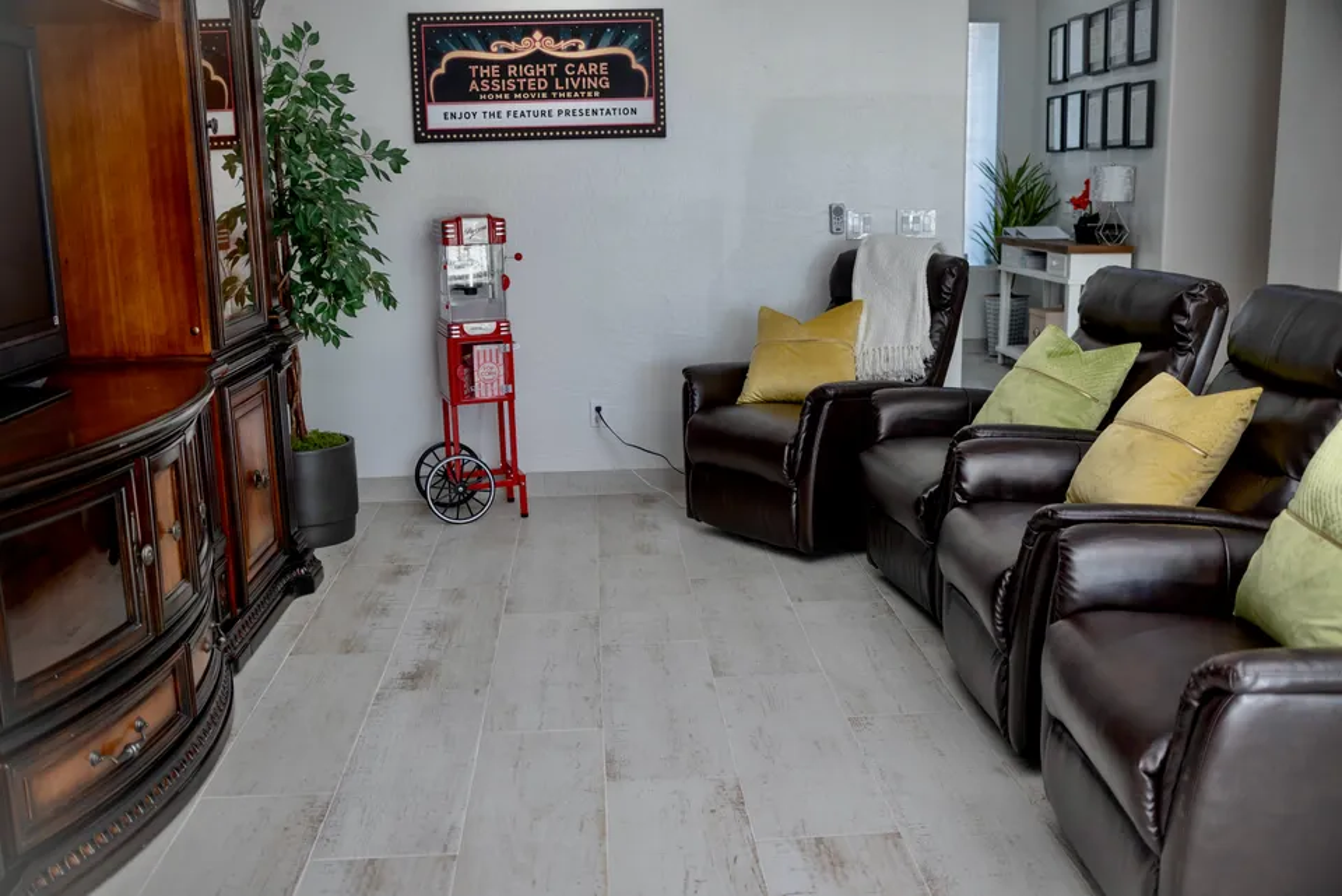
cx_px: 671
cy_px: 448
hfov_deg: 54.4
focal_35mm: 35
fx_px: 1305
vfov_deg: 37.9
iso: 640
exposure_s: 1/320
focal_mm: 35
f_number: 3.2
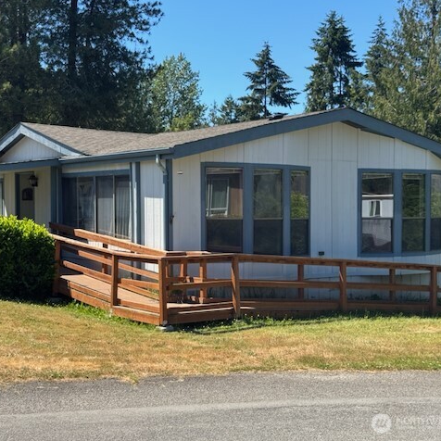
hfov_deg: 30.0
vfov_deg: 30.0
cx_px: 184
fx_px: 822
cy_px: 221
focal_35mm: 57
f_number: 1.78
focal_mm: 6.76
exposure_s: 1/2252
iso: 64
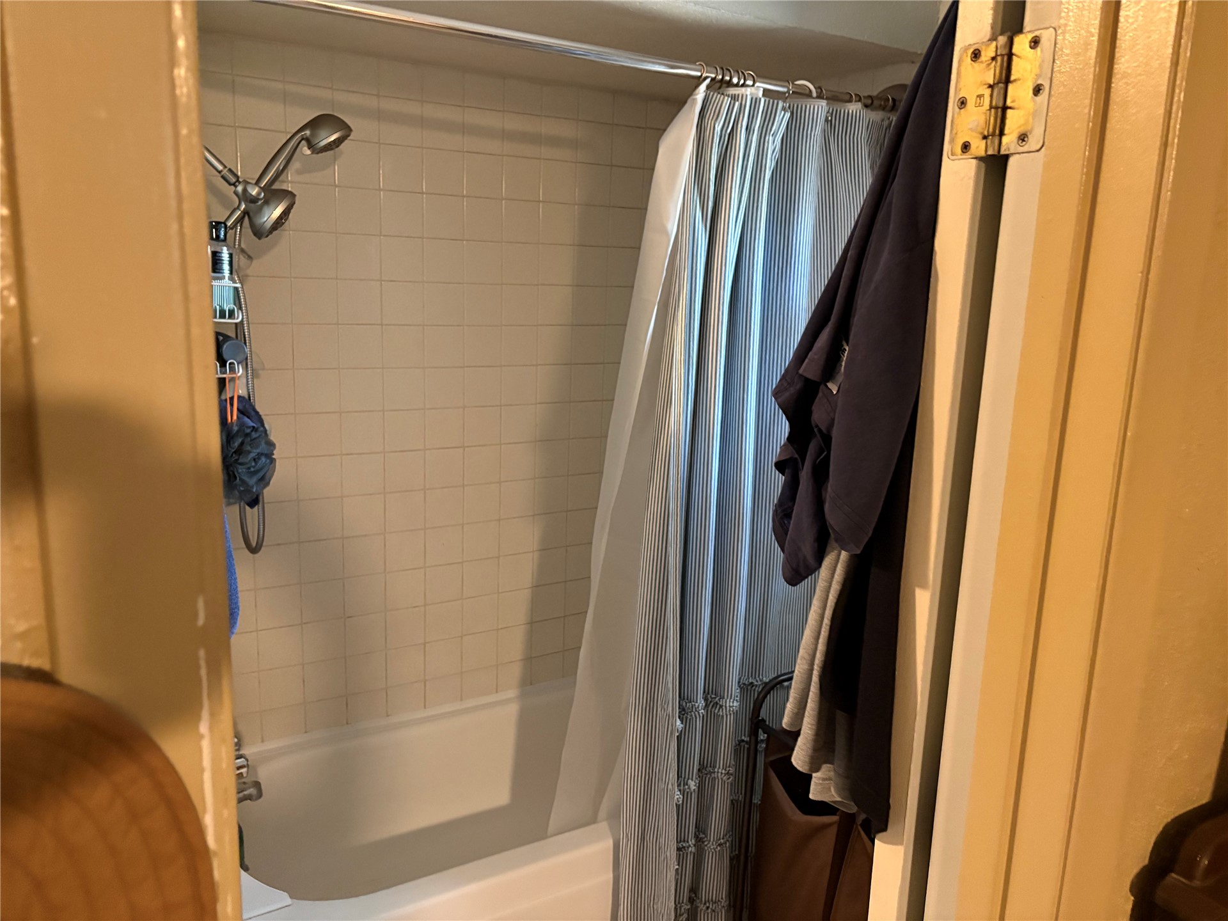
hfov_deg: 67.3
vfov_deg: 53.1
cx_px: 614
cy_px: 460
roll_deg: -1.8
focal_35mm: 26
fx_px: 922
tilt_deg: -10.5
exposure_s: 1/30
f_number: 1.6
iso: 800
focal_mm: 5.96
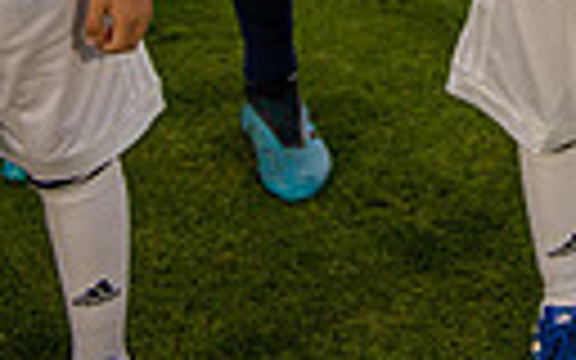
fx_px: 1742
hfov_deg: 18.2
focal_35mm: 111
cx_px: 603
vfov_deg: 10.4
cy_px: -454
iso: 320
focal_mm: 31
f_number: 2.8
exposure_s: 1/640
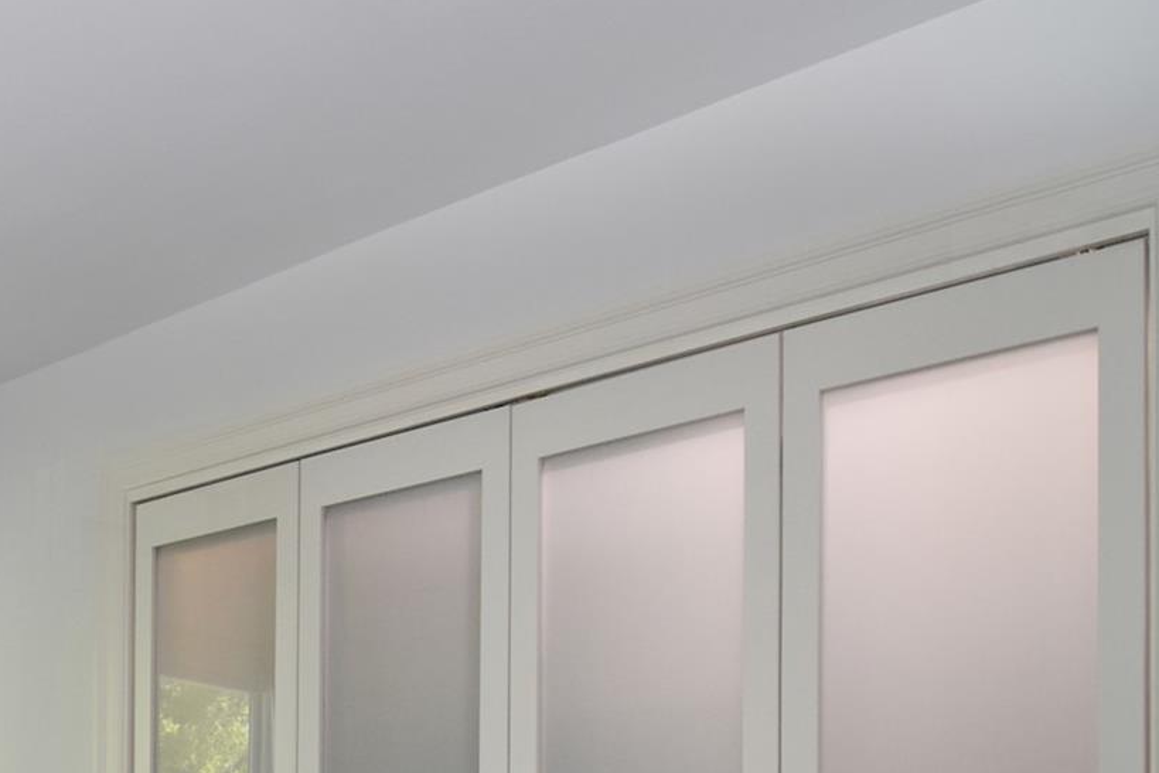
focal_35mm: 41
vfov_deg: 28.5
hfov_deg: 37.3
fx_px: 1328
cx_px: -188
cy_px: 915
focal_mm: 11
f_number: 8
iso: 640
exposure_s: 1/50
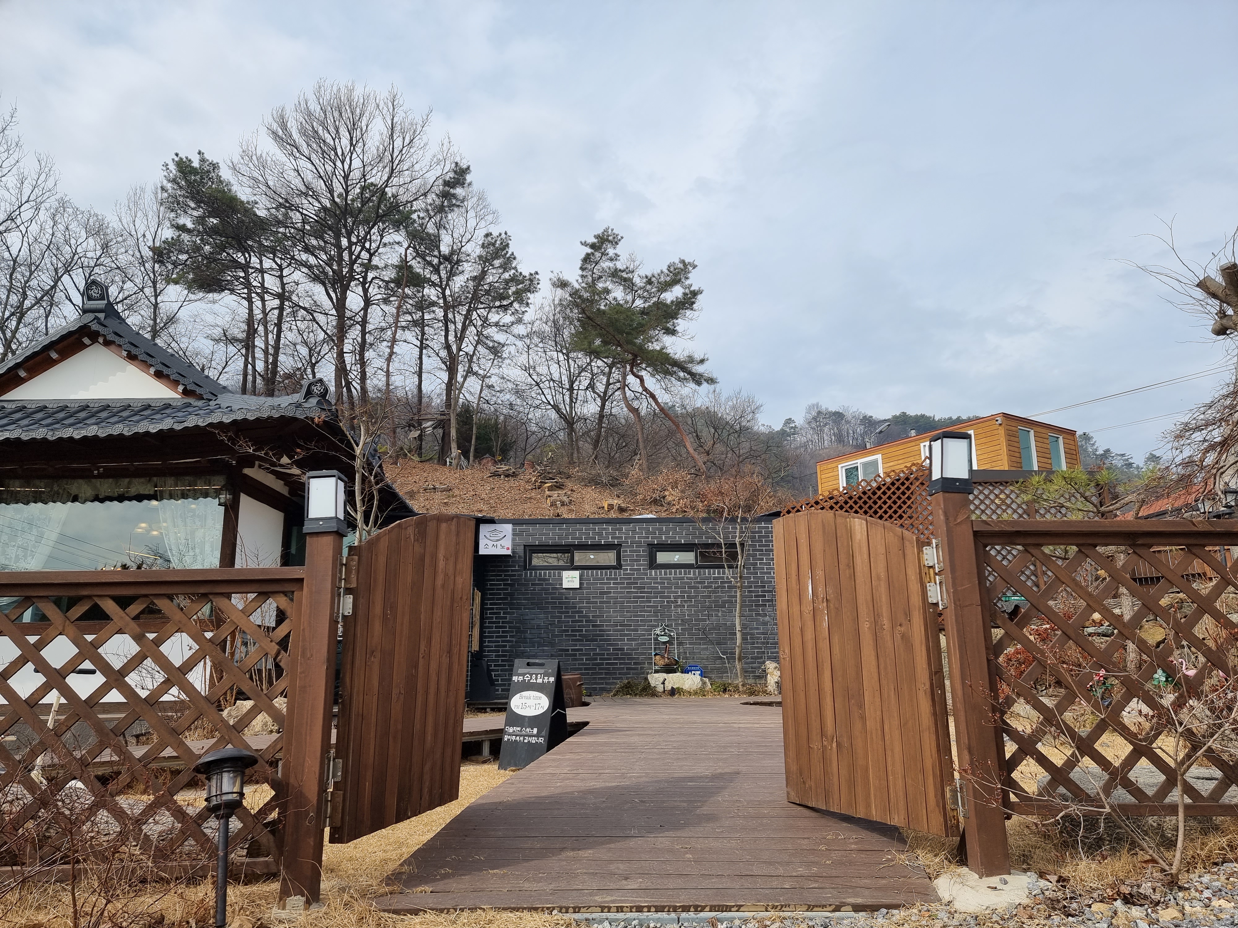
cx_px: 619
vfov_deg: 56.8
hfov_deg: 71.6
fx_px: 858
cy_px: 464
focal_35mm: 24
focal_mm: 6.7
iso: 50
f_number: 1.8
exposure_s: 1/1224
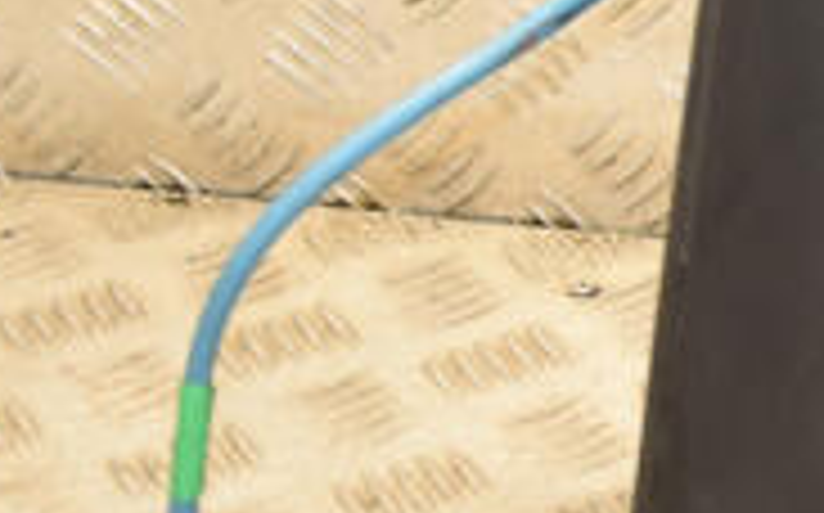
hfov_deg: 11.3
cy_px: 27
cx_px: 1319
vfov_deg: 7.4
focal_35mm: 176
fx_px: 3941
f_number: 5
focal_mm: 35
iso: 800
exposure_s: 1/200
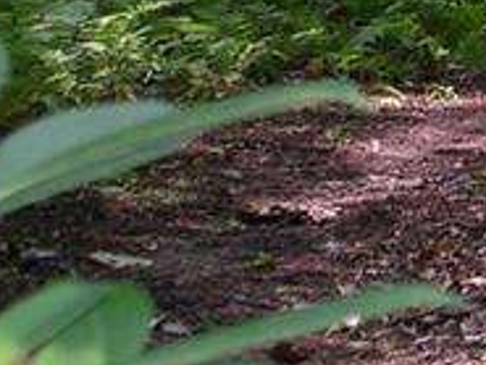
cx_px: 557
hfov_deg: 6.8
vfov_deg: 5.1
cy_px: -147
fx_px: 4060
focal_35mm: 289
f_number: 3.6
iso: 83
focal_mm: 10.2
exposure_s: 1/60.1
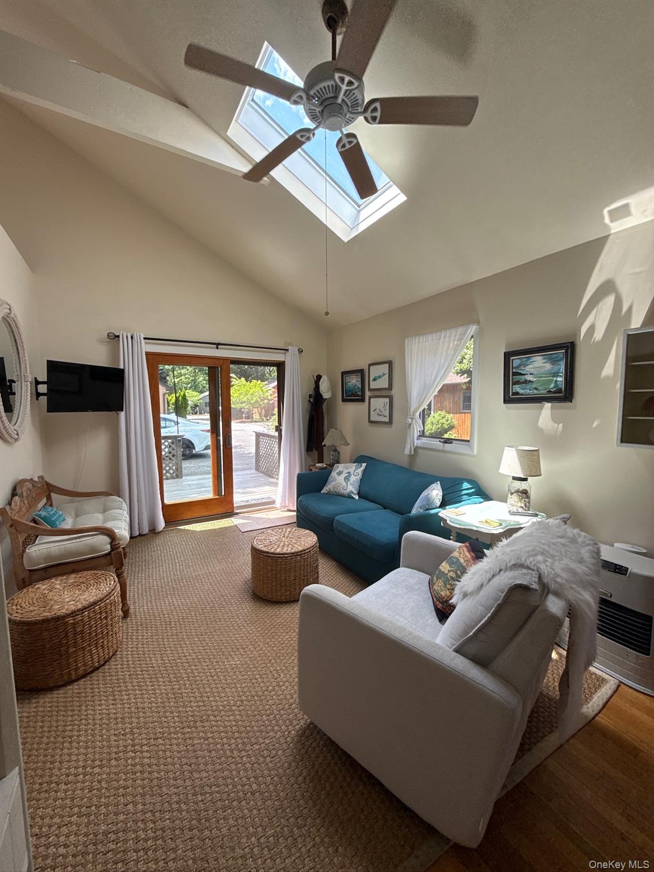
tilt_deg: -4.4
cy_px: 436
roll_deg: +0.5
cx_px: 327
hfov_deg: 85.7
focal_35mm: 14
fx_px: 353
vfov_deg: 102.1
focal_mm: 2.22
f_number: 2.2
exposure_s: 1/177
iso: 64
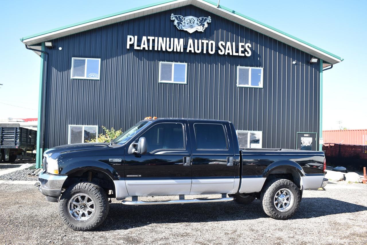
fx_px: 321
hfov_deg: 59.5
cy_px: 122
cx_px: 184
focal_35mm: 32
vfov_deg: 41.7
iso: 200
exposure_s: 1/250
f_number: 7.1
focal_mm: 21
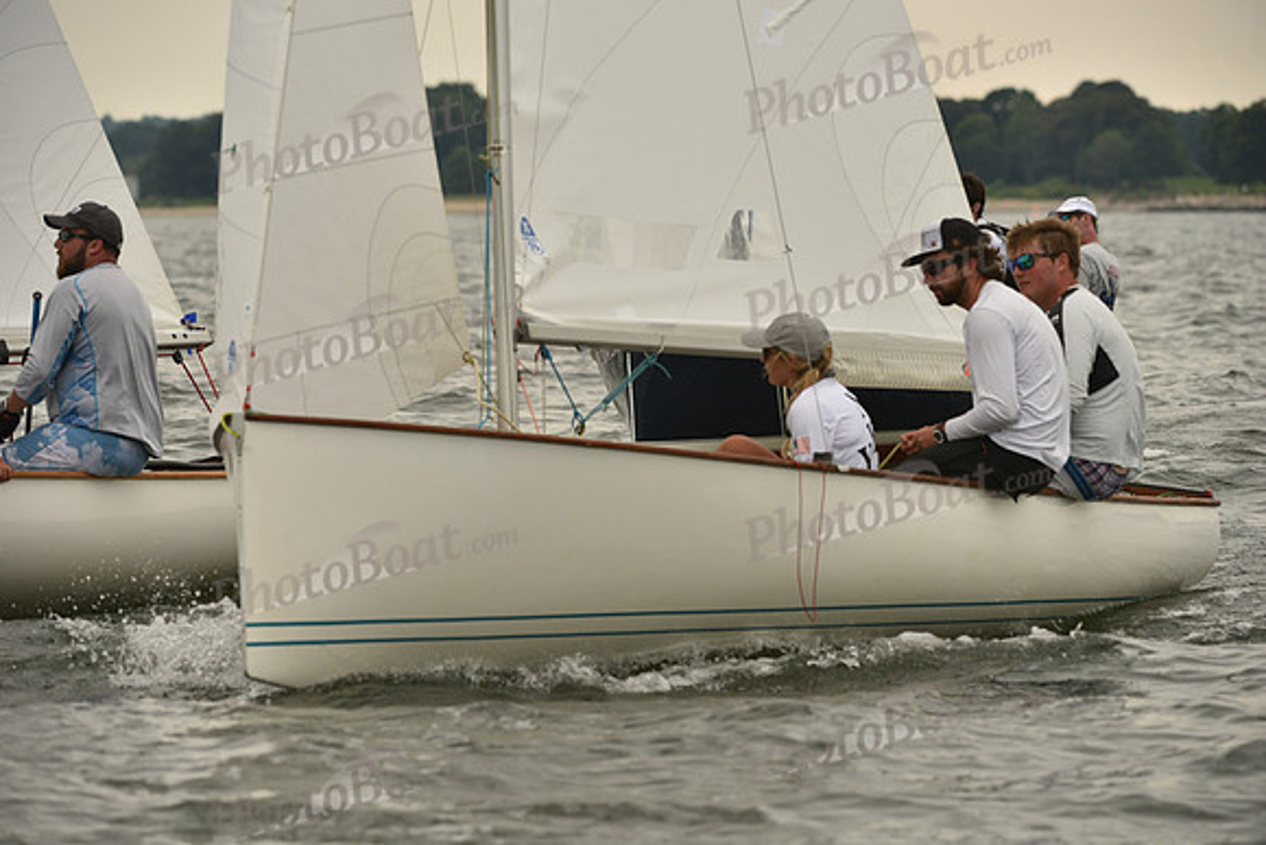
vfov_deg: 6.2
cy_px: 422
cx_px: 633
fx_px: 7738
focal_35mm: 220
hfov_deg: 9.4
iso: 400
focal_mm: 220
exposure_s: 1/1000
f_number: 6.3
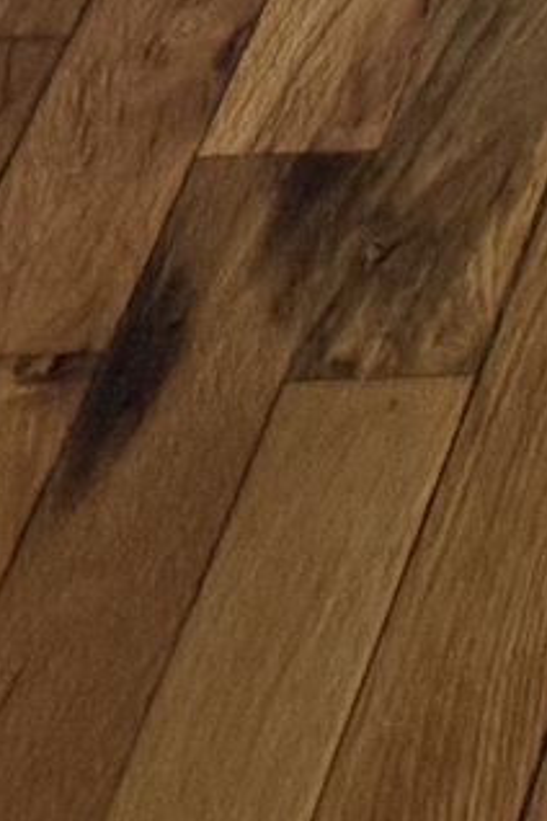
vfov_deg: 7.2
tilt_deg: -15.7
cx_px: 3416
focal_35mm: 241
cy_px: -1965
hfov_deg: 4.3
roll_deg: -7.6
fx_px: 5492
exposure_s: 1/60
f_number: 1.78
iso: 125
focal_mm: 6.76
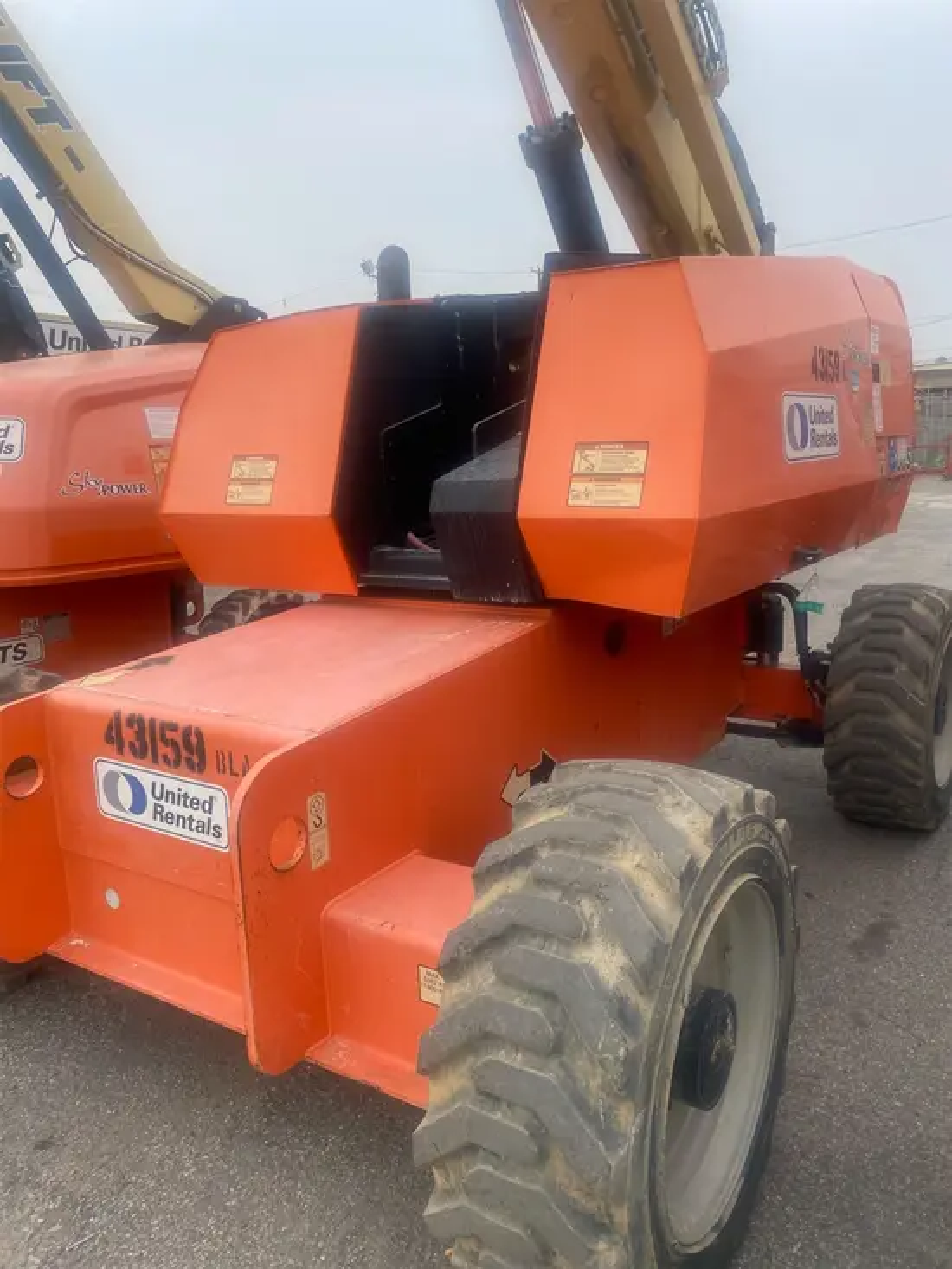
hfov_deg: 53.1
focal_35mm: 26
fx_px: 953
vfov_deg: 67.3
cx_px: 476
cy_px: 634
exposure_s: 1/1082
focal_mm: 4.25
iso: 32
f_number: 1.8
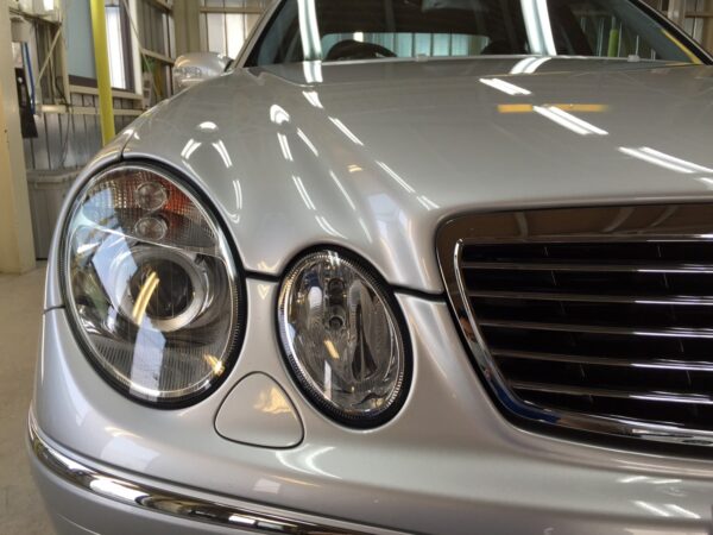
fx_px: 597
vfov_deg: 48.2
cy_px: 268
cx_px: 356
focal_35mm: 29
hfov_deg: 61.7
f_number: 2.2
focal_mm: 4.15
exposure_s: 1/120
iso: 50
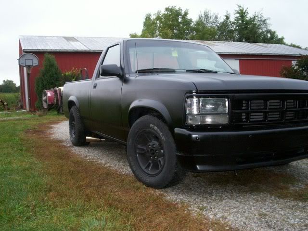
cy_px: 116
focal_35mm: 36
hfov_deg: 51.4
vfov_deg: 39.7
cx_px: 154
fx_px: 320
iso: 140
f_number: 4.5
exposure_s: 1/64
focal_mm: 5.9
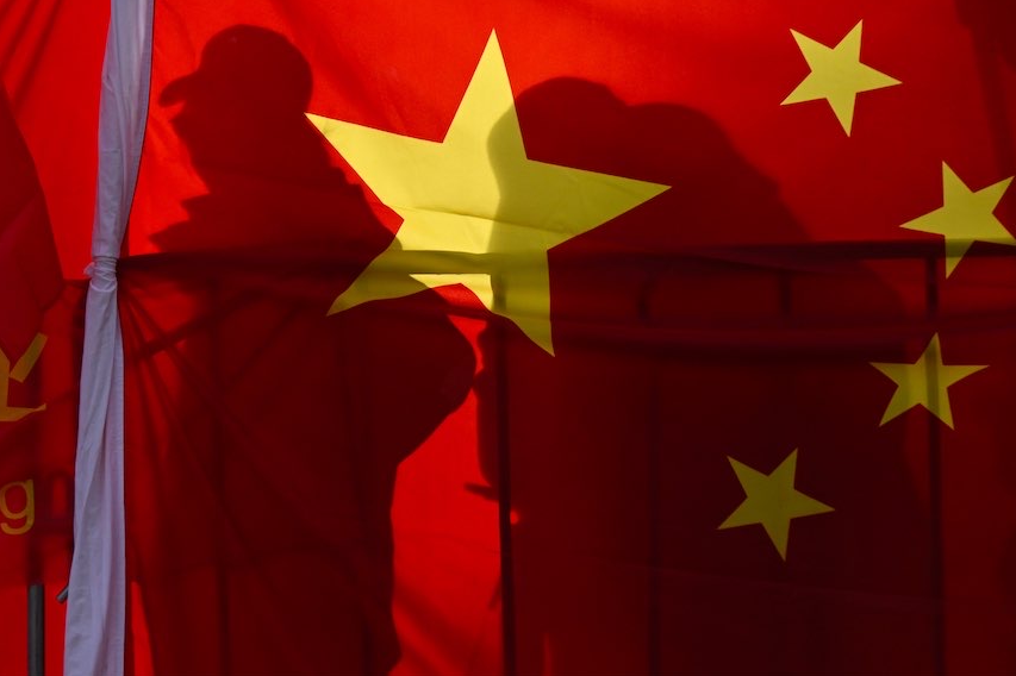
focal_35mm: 95
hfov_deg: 21.5
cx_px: 494
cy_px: 324
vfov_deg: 14.4
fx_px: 2680
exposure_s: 1/6400
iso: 1000
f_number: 4
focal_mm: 90
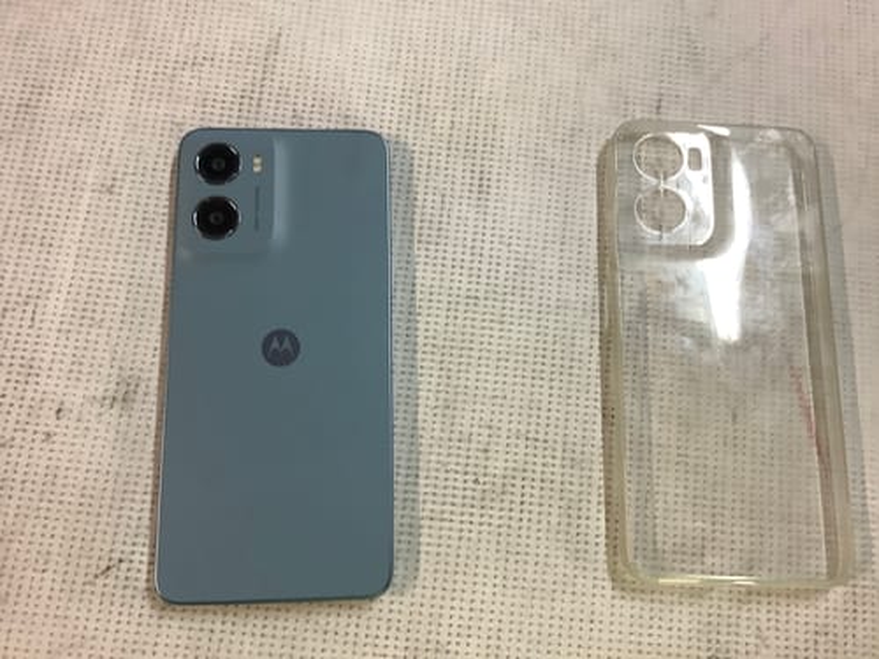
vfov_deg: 45.4
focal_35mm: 31
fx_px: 787
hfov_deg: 58.4
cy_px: 330
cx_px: 440
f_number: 2.4
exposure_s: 1/50
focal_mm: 3.3
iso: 160
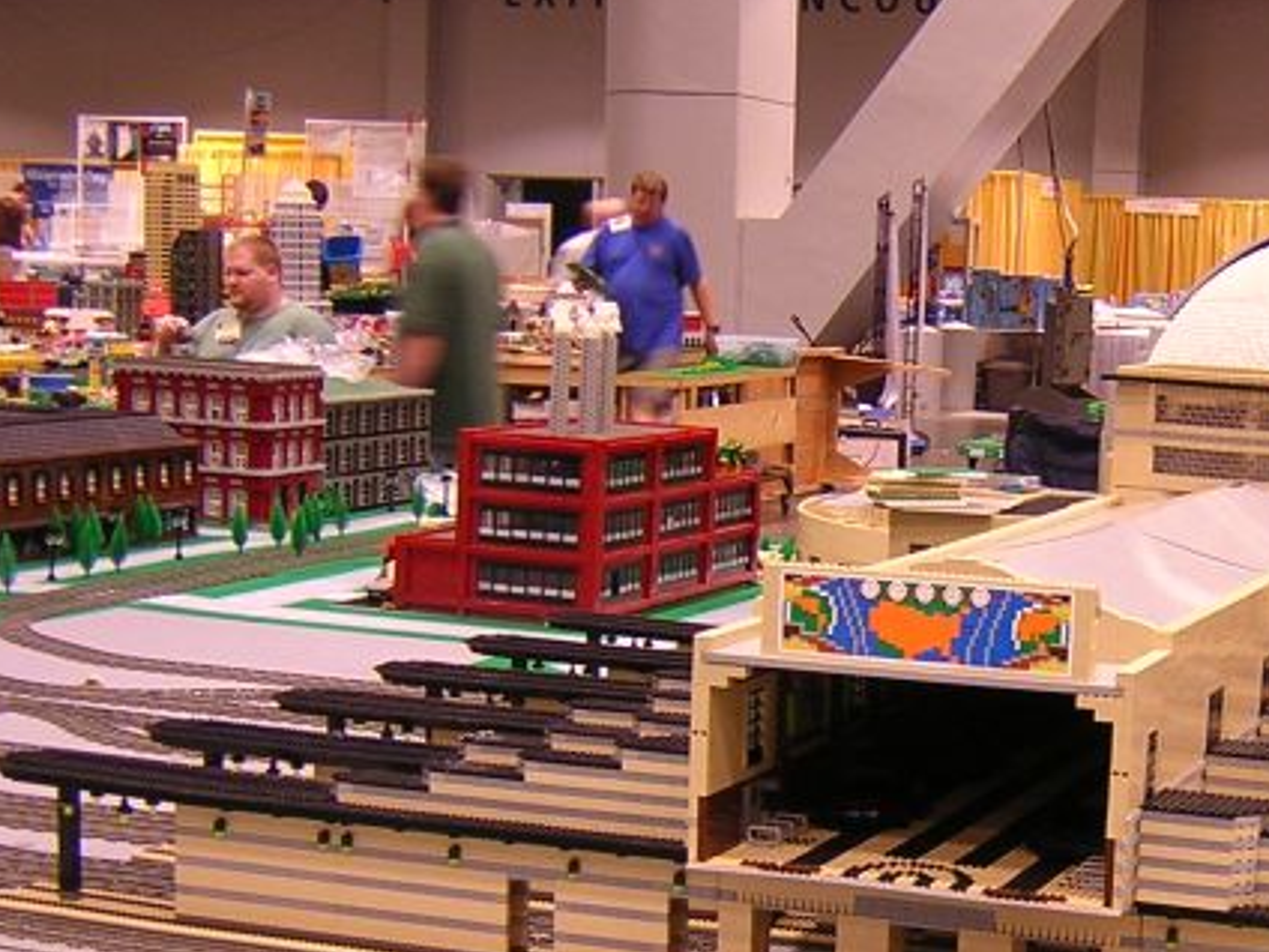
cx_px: 1024
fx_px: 2493
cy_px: 590
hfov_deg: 27.9
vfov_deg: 21.6
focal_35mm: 68
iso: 100
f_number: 2.6
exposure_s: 1/6.1
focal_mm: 4.7
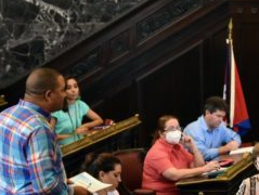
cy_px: 135
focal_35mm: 172
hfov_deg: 11.4
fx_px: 1289
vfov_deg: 8.6
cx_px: 211
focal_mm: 70
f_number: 2.8
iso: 800
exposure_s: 1/60
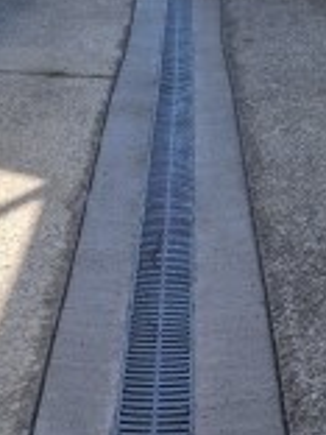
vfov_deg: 24.8
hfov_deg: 19.6
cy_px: 429
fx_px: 942
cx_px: 156
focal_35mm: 75
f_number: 1.8
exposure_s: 1/884
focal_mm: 5.4
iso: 50
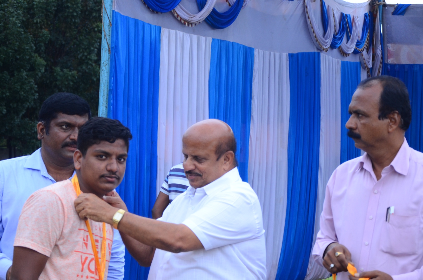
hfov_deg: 10.3
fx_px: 2357
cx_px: 214
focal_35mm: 201
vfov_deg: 6.8
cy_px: 189
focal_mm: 98
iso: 400
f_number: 5.6
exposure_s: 1/125
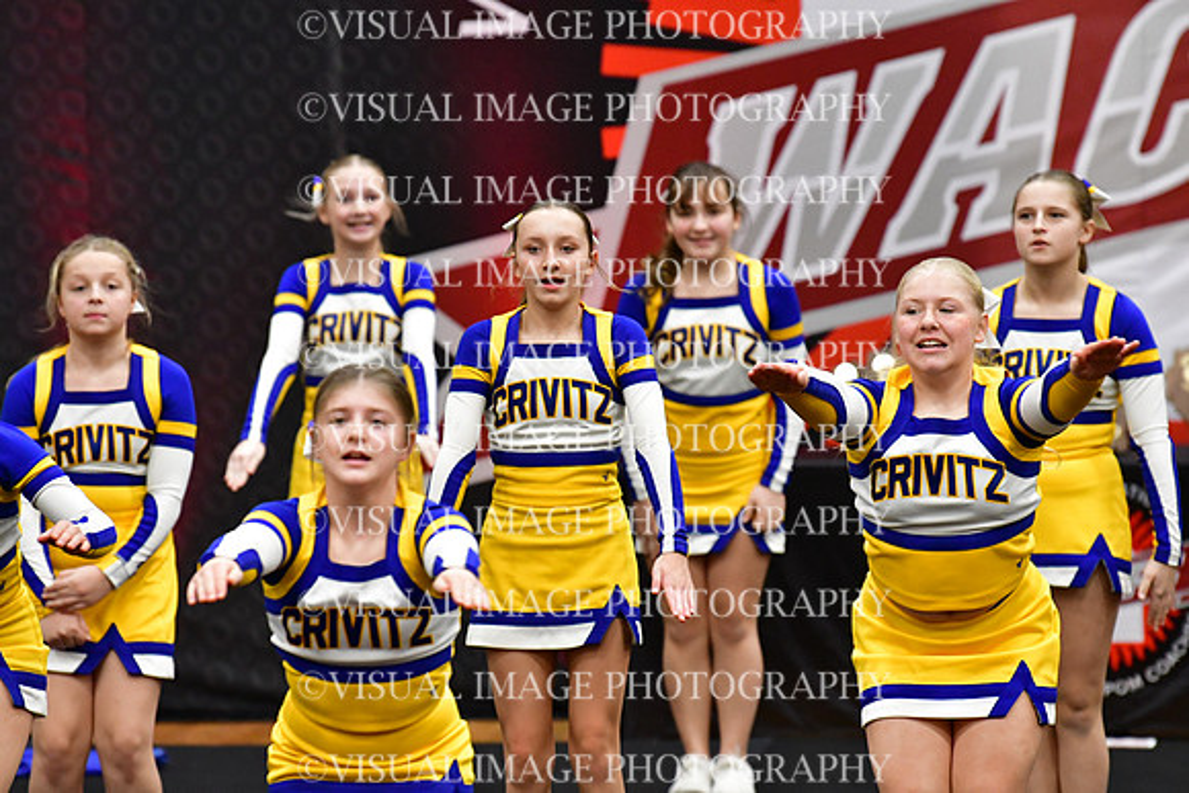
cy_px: 396
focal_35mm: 300
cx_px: 594
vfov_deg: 4.6
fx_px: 9910
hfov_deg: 6.9
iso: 5000
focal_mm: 200
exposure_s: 1/500
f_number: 3.5
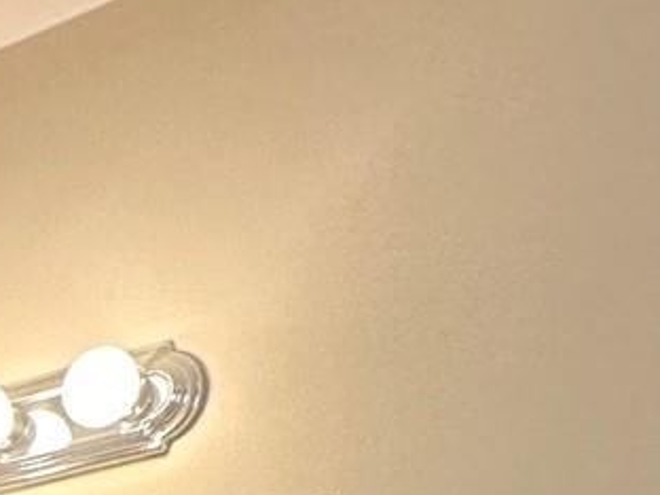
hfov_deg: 17.0
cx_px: -571
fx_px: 1754
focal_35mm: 92
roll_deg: -0.4
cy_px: 1265
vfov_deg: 12.1
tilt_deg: -9.7
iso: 160
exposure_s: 1/120
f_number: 2.2
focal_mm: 2.22
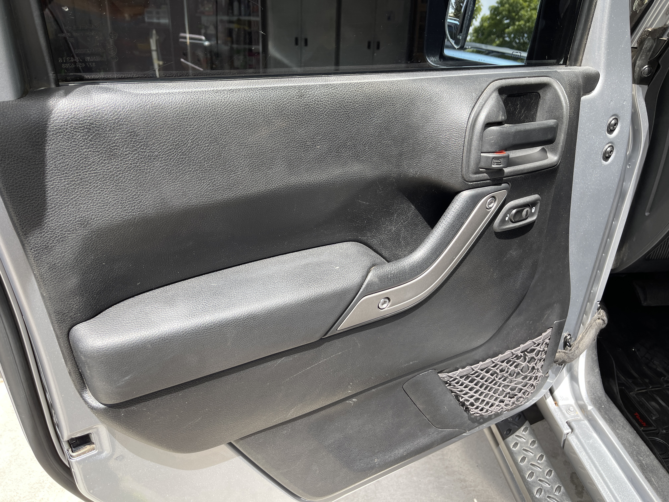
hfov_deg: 69.4
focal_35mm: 25
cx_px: 334
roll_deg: -2.6
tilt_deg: -20.9
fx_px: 483
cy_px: 251
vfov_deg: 54.9
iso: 32
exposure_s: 1/331
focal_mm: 5.1
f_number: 1.6
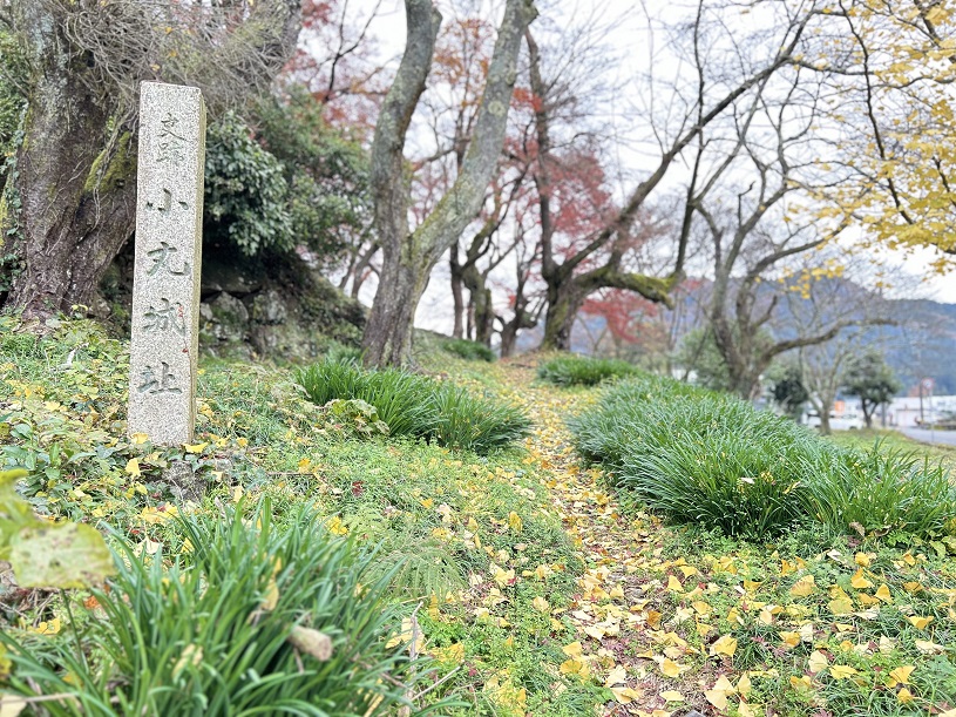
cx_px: 478
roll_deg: +0.2
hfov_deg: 67.3
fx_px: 718
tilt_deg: +5.2
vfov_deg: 53.1
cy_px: 358
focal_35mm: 26
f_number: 1.5
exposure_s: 1/121
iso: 50
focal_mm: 5.7
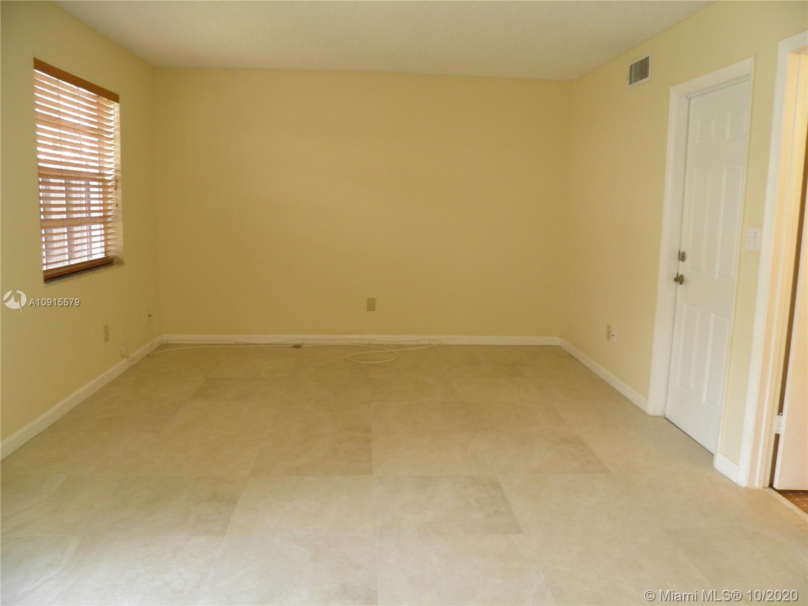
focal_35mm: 28
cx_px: 404
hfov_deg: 63.4
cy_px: 303
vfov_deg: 49.7
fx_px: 654
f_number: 2.8
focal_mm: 4.9
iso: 100
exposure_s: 1/15
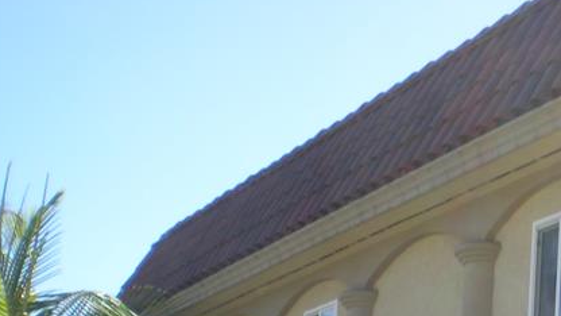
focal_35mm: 102
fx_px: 1517
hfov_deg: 20.2
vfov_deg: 11.4
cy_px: 459
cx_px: 584
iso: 64
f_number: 4.6
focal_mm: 6.3
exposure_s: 1/248
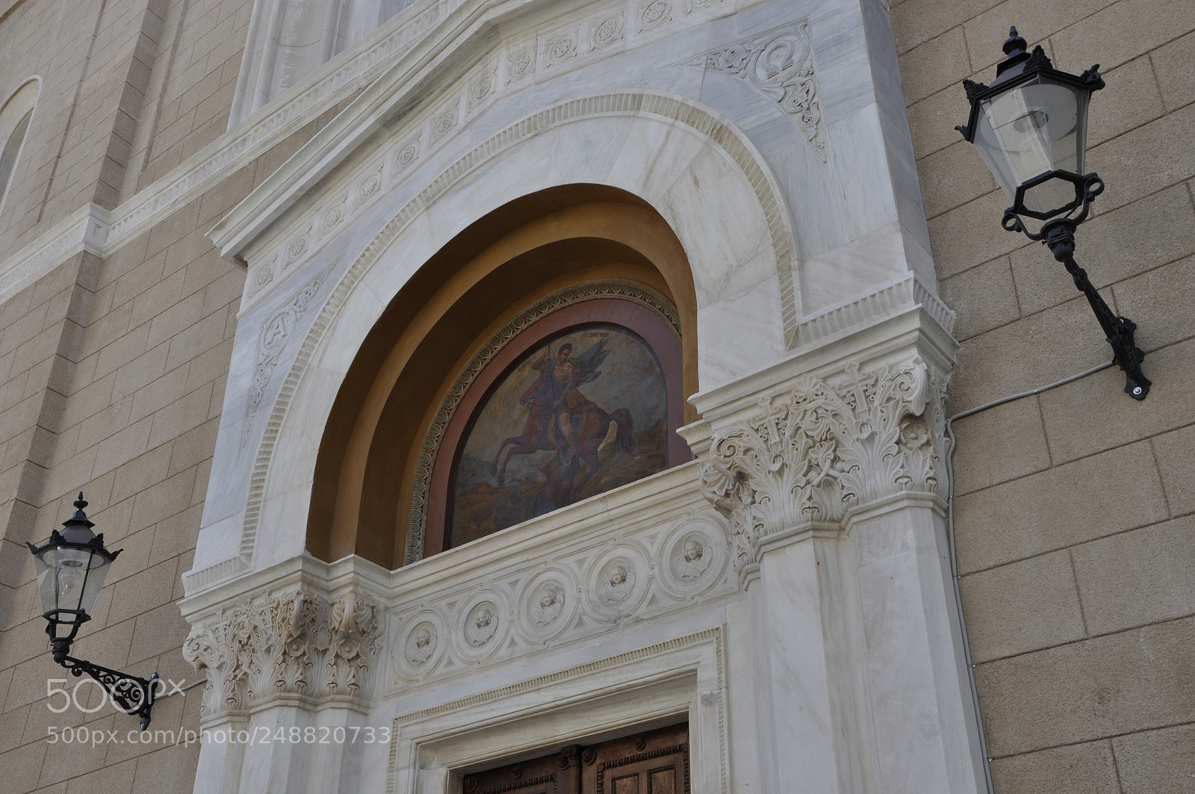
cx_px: 598
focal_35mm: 39
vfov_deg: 34.1
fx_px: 1293
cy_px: 397
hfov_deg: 49.6
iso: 200
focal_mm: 26
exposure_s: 1/125
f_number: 11
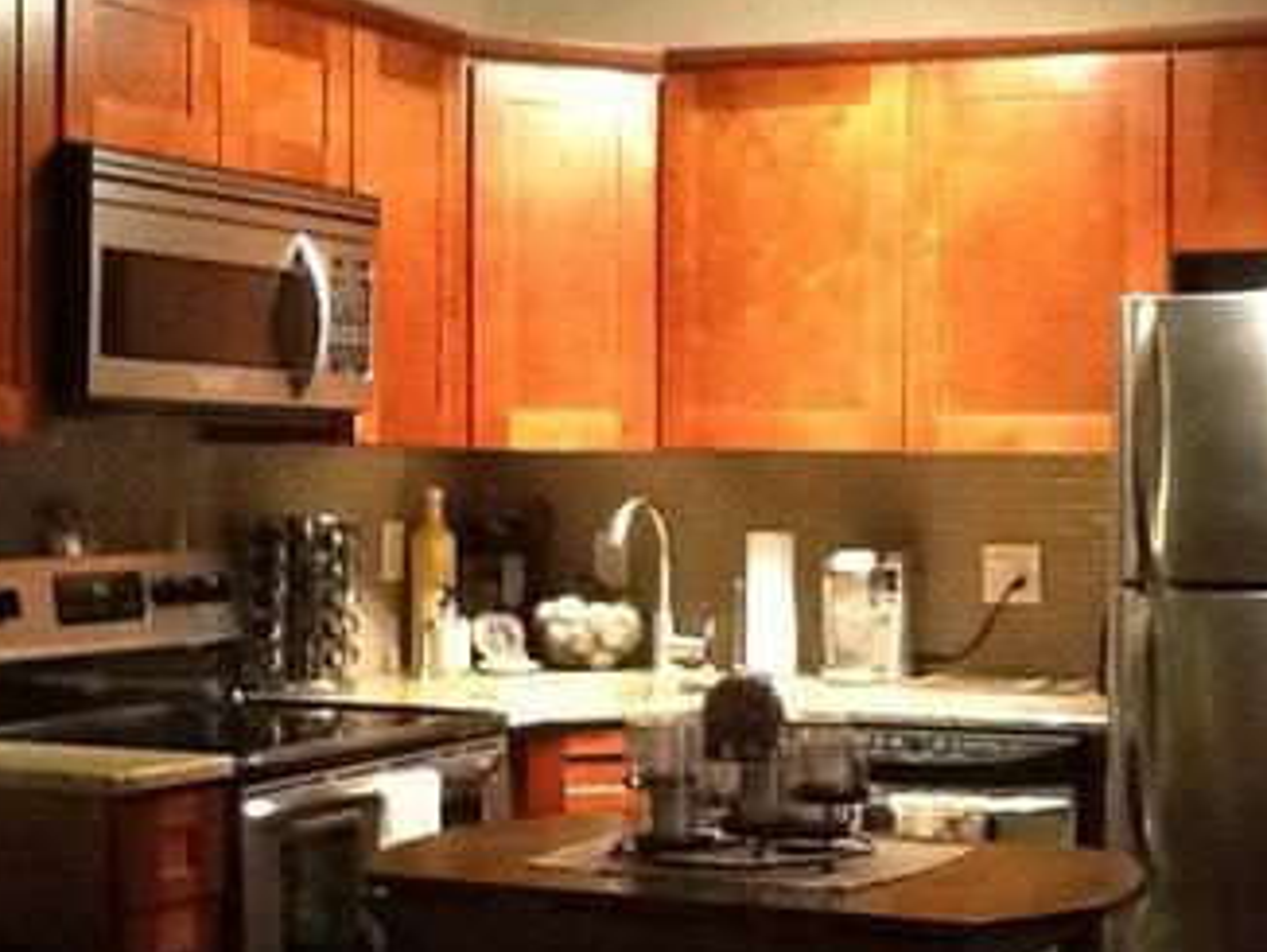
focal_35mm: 69
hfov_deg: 27.8
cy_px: 602
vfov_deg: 21.3
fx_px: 2527
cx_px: 933
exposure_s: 1/15
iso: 500
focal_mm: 2.03
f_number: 2.4
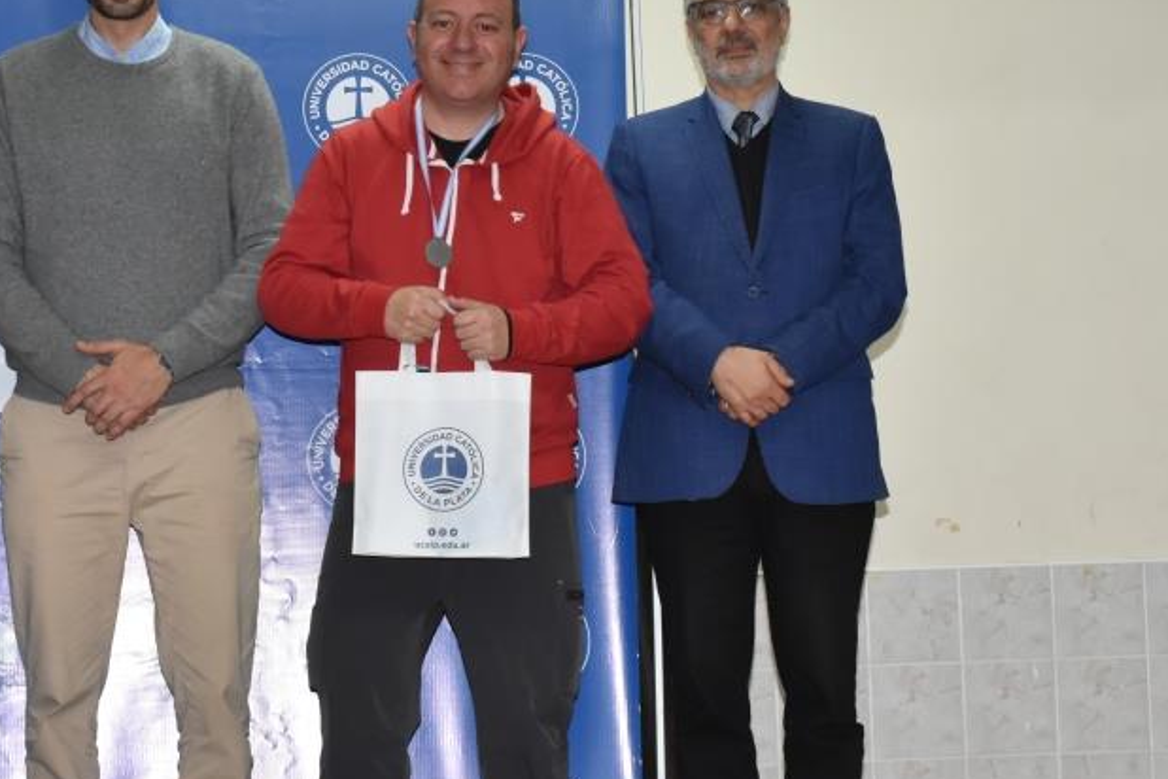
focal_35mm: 112
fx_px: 3628
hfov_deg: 18.3
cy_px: 332
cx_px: 476
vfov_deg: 12.2
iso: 1600
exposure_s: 1/60
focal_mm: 45
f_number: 8
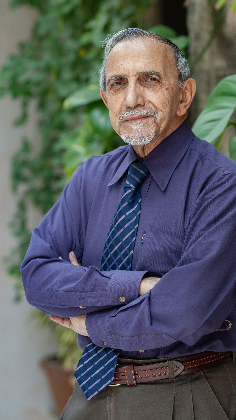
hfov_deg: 6.6
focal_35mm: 183
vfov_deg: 11.8
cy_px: 210
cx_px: 132
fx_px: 2036
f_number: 5.6
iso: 320
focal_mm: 116
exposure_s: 1/250
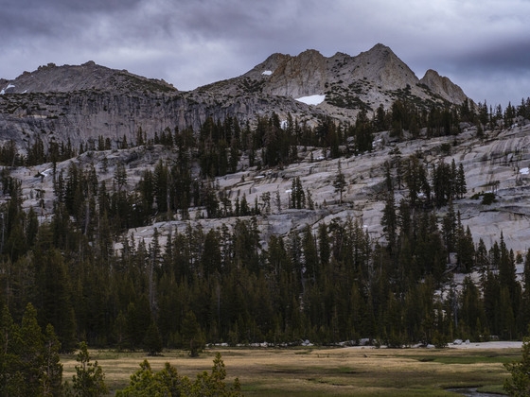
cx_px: 265
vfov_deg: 18.4
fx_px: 1225
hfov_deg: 24.4
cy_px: 198
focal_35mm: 80
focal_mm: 40
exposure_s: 1/800
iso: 400
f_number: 8
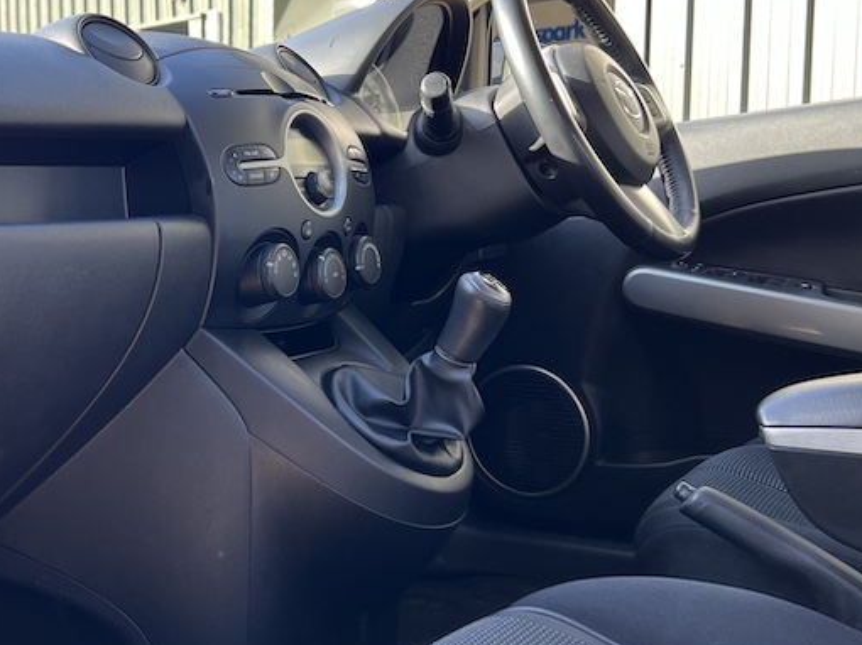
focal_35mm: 51
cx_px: 294
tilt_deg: -6.5
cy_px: 302
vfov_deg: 28.5
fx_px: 1269
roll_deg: +1.1
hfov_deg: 37.1
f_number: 1.5
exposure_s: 1/121
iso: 40
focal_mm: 5.7
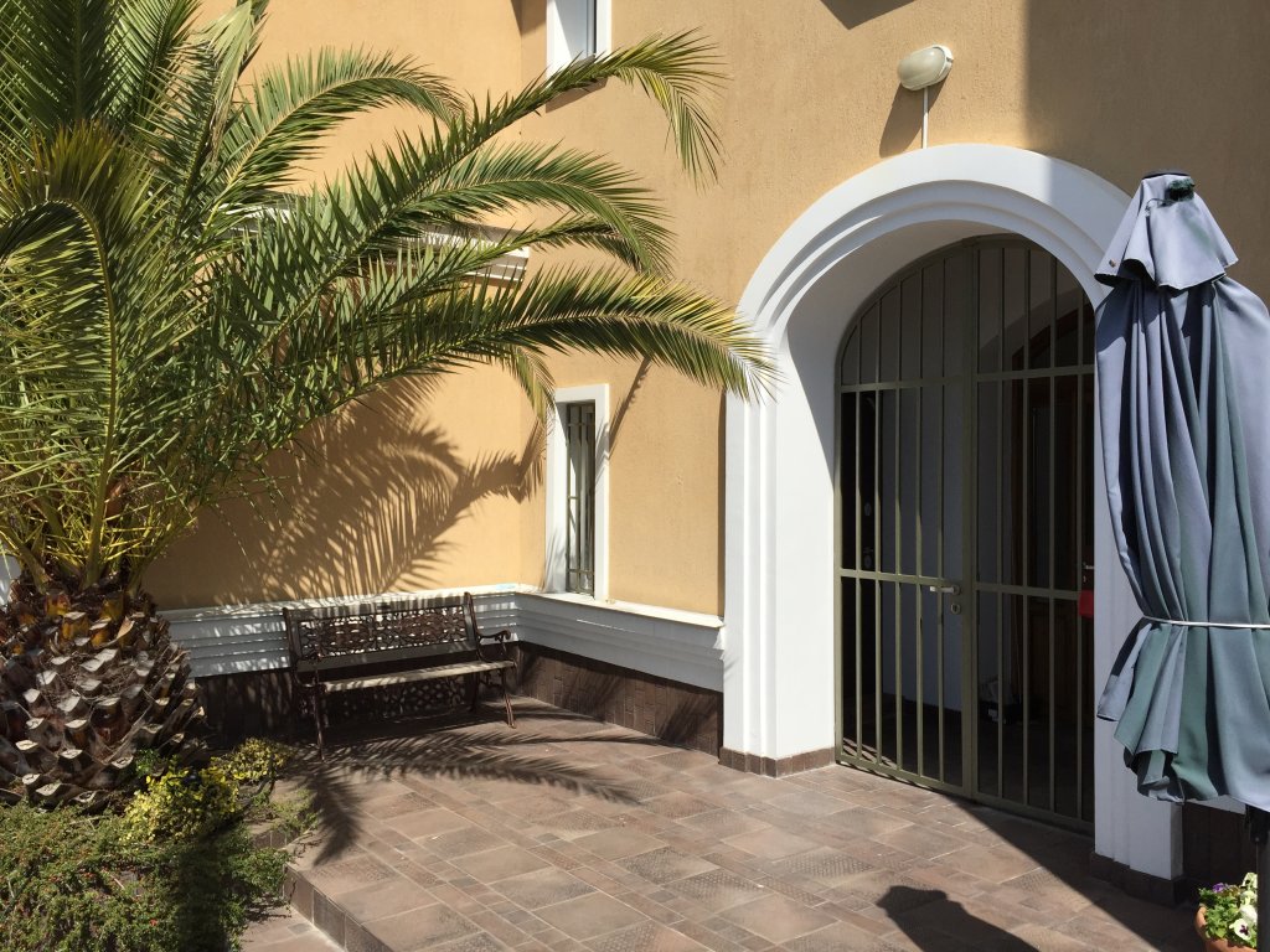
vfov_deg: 48.2
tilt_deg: -0.3
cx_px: 635
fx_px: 1064
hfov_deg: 61.7
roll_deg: -0.3
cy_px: 476
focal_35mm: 29
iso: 32
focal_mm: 4.15
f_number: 2.2
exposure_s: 1/2825
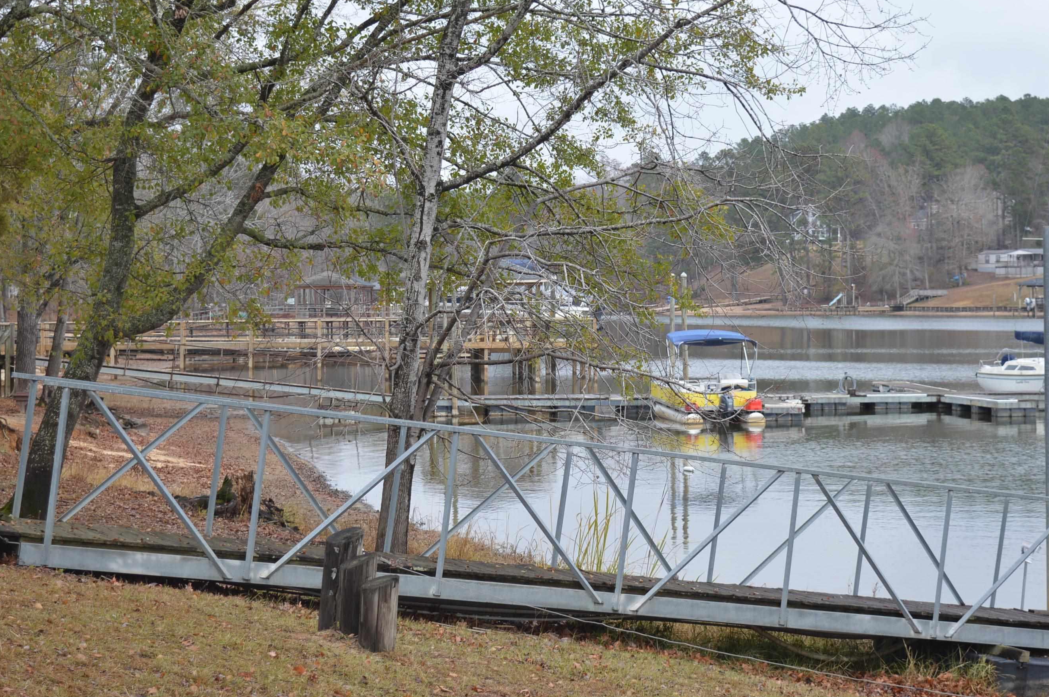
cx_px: 580
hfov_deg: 26.5
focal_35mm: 77
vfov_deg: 17.8
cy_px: 320
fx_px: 2229
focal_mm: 45
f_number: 5.6
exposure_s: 1/125
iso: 100
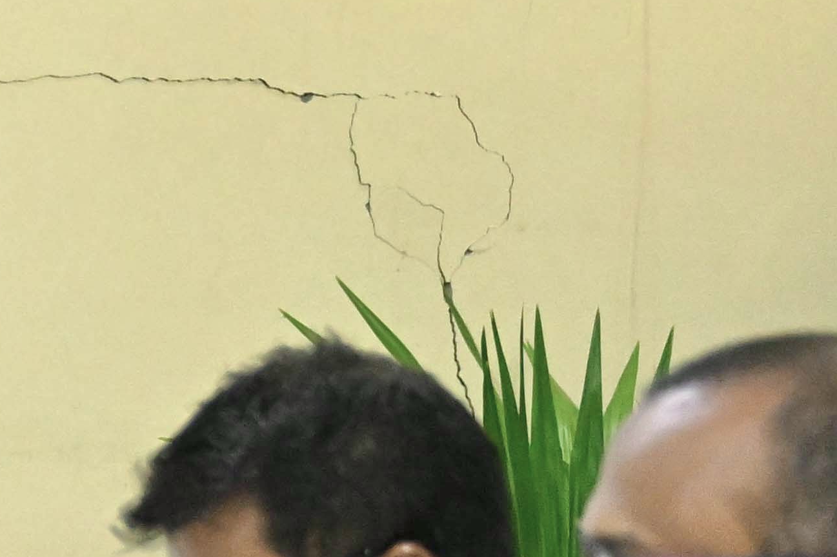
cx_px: -1134
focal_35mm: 312
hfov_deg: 6.3
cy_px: 529
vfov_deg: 4.4
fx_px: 7252
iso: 3200
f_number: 3.2
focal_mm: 49
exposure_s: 1/125
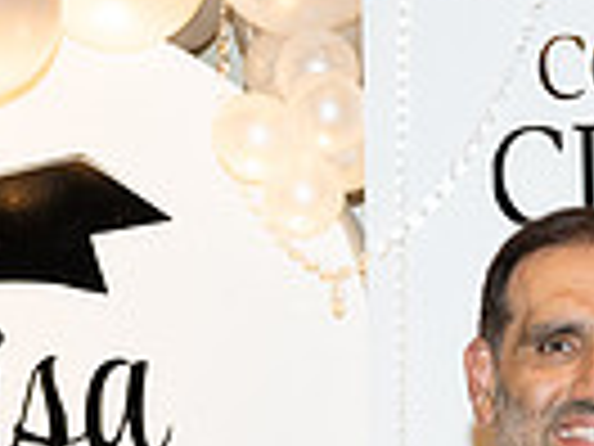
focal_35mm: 173
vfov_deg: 8.2
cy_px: 836
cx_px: 940
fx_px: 2969
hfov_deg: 10.9
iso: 1000
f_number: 5.6
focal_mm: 41
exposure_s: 1/80
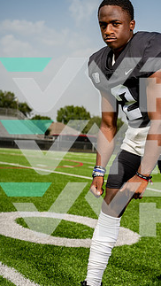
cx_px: 131
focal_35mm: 70
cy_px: 148
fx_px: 531
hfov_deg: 17.1
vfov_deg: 30.1
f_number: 4.5
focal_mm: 48
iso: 100
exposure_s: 1/1250
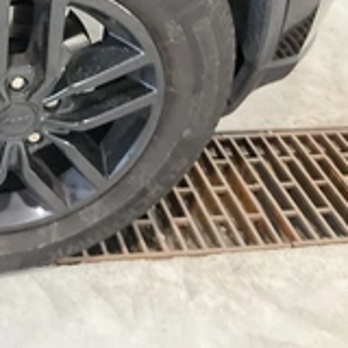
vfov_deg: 26.1
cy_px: 41
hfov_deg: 25.5
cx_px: -7
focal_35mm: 64
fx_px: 728
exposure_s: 1/60
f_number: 1.8
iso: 200
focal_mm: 3
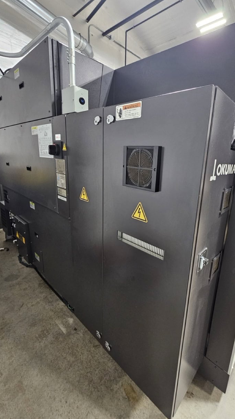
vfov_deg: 103.0
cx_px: 148
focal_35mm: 15
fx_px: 166
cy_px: 202
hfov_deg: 69.3
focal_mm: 2.2
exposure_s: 1/60
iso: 250
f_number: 2.2
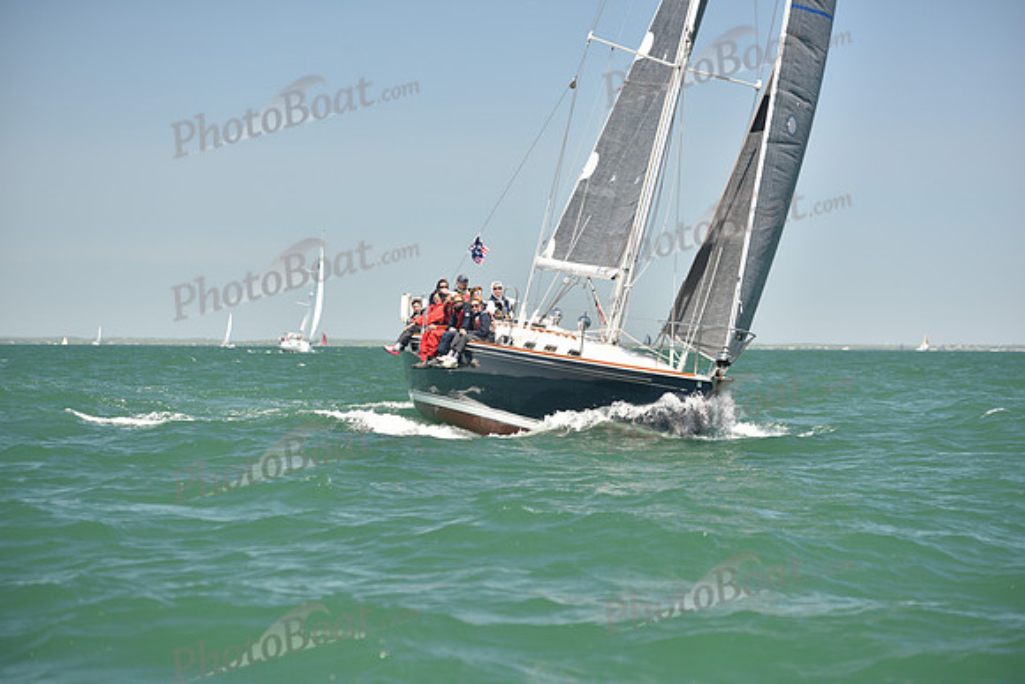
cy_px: 342
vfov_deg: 13.0
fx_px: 2990
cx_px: 512
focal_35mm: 105
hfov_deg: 19.5
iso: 250
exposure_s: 1/800
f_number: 3.5
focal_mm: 105
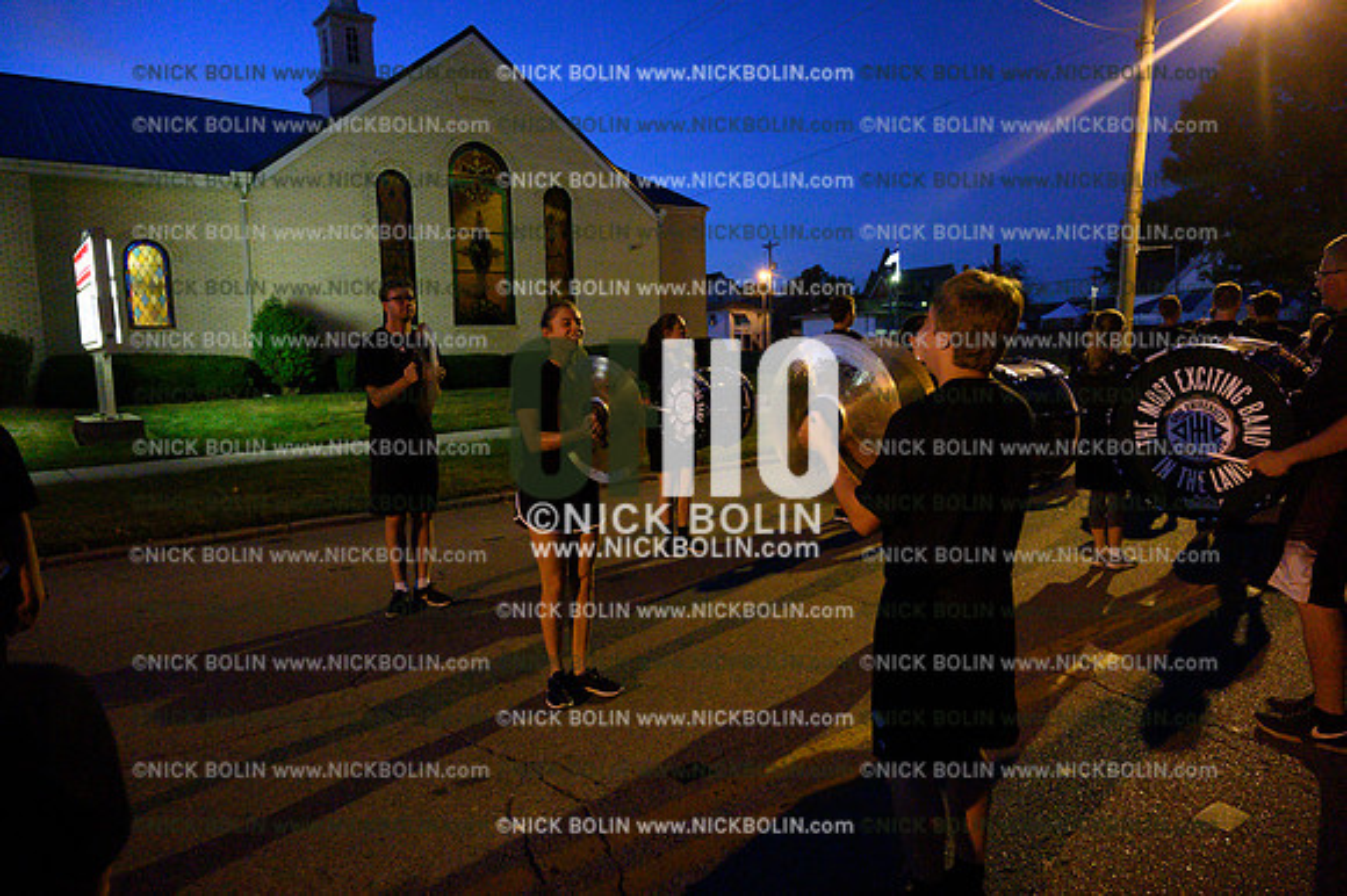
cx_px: 674
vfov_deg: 53.1
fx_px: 897
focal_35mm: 24
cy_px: 448
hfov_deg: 73.8
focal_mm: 24
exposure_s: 1/250
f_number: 4
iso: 32000
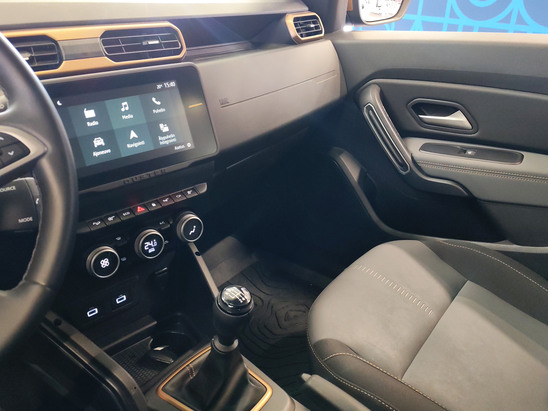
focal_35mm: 31
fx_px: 491
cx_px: 274
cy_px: 206
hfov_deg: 58.4
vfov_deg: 45.4
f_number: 1.9
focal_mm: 6.12
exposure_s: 1/50
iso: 2000
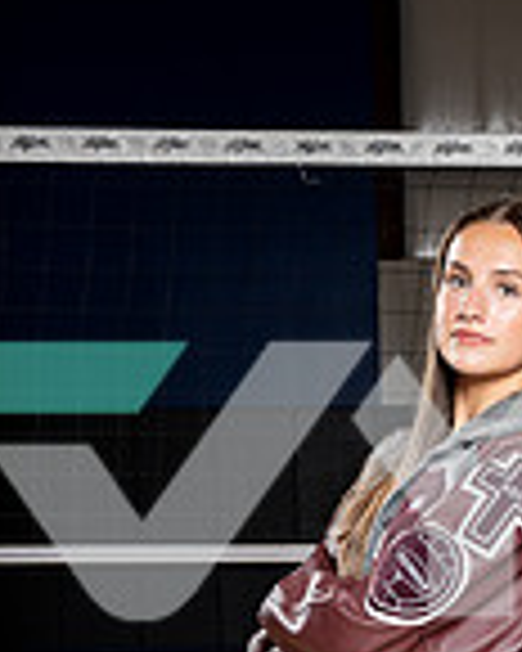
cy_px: 800
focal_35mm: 111
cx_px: 590
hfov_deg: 13.6
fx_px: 2144
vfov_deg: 16.5
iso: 100
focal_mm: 38
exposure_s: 1/250
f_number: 8
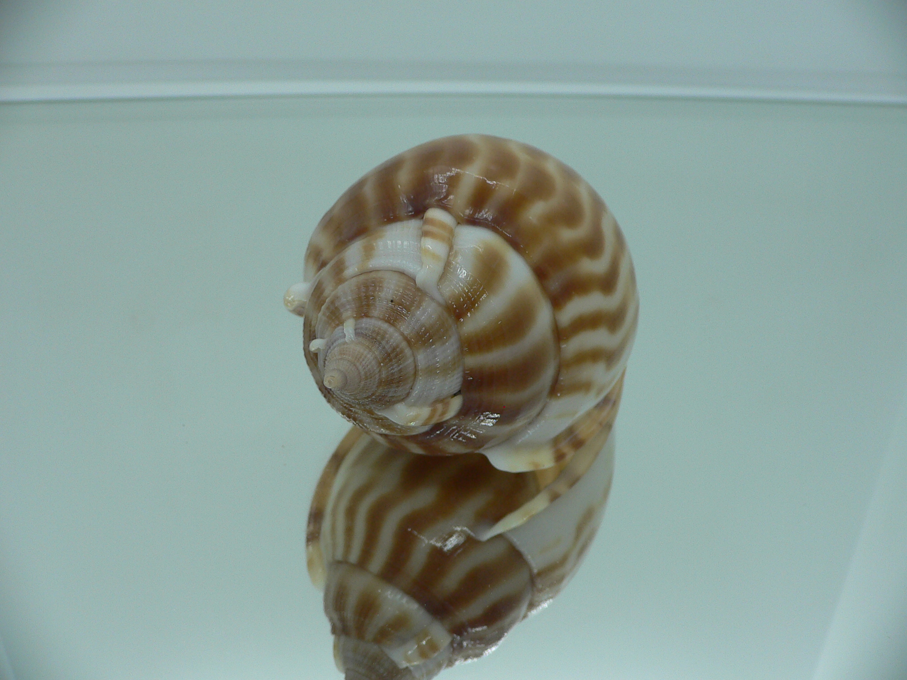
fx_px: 917
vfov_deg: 40.7
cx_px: 454
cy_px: 340
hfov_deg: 52.6
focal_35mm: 35
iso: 80
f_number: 2.8
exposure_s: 1/60
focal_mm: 4.6
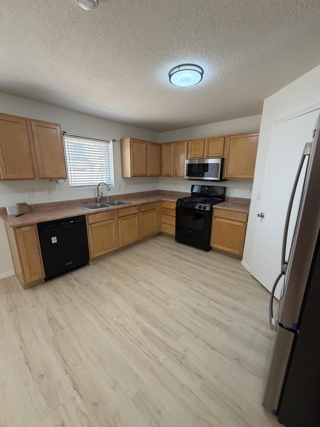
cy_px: 214
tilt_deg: -13.8
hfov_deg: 85.7
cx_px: 160
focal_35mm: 14
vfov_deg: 102.1
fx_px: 173
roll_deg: -0.4
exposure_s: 1/121
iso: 200
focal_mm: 2.22
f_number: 2.2
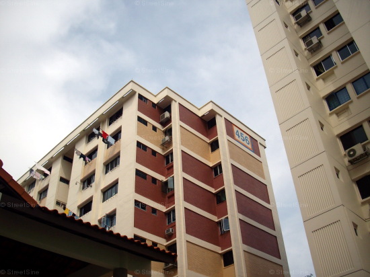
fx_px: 395
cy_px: 138
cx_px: 185
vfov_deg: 38.6
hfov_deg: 50.2
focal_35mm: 37
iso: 80
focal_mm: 6.2
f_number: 5.6
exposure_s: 1/640
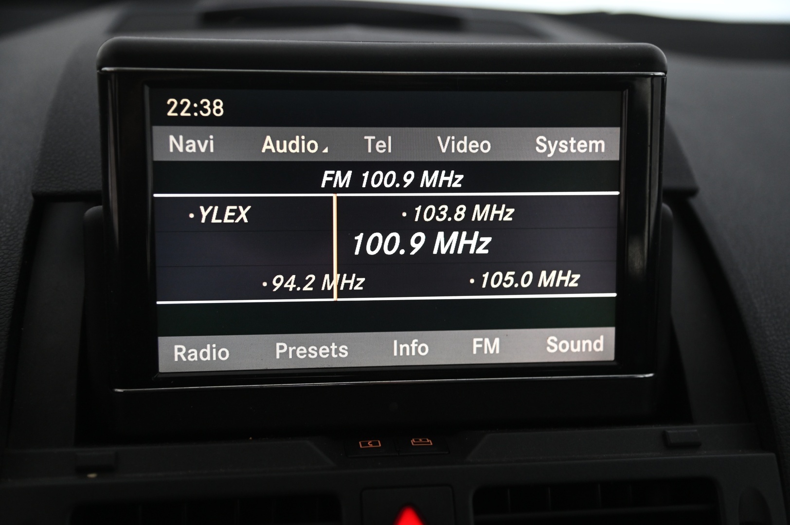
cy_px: 262
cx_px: 395
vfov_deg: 24.6
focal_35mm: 55
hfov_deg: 36.3
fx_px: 1206
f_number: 4
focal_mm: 55
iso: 2000
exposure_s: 1/50
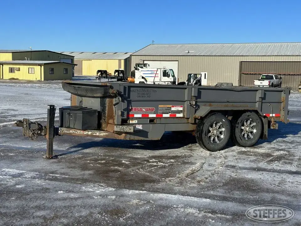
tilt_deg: -8.2
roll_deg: -1.9
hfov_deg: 39.7
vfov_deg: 30.3
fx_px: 417
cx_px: 150
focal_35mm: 48
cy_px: 113
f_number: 1.78
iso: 64
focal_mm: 6.86
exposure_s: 1/5556
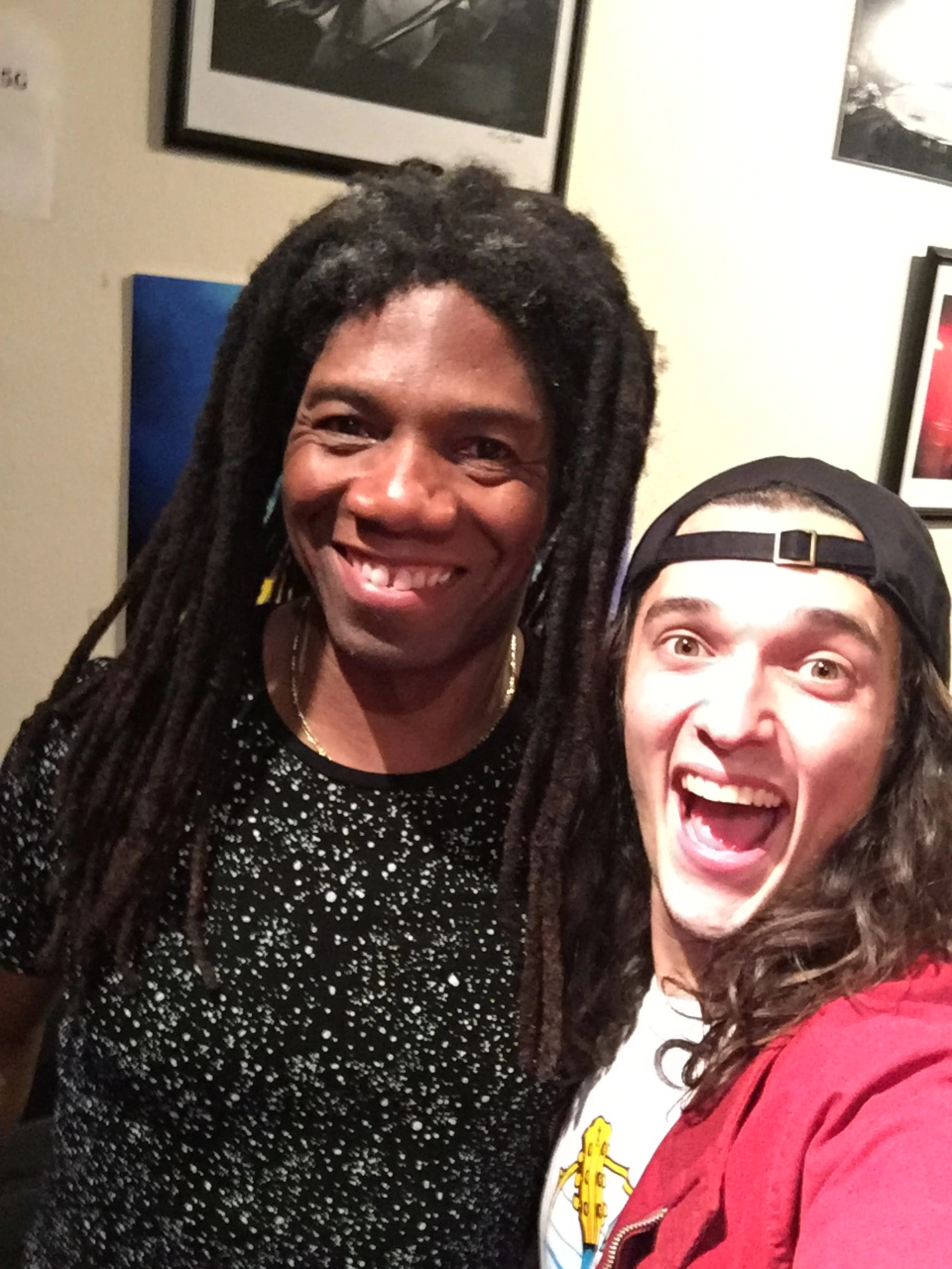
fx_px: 1137
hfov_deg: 45.4
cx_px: 476
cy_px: 634
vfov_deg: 58.4
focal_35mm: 31
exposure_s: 1/15
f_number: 2.2
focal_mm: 2.65
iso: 500
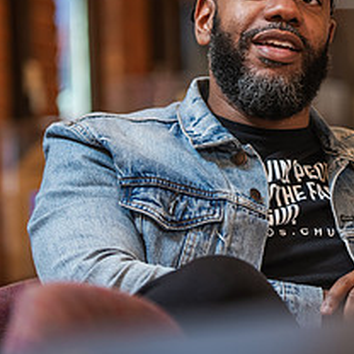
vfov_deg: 7.4
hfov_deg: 7.4
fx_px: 2742
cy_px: 72
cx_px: 283
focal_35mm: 237
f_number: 2.8
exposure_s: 1/160
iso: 800
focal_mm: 100
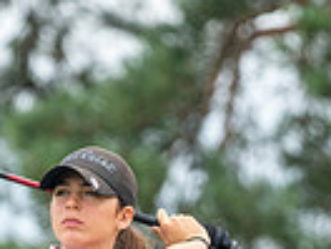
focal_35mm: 1471
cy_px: 558
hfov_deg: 1.3
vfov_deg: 1.0
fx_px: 14066
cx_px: 28
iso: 400
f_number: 5
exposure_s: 1/2000
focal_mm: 300
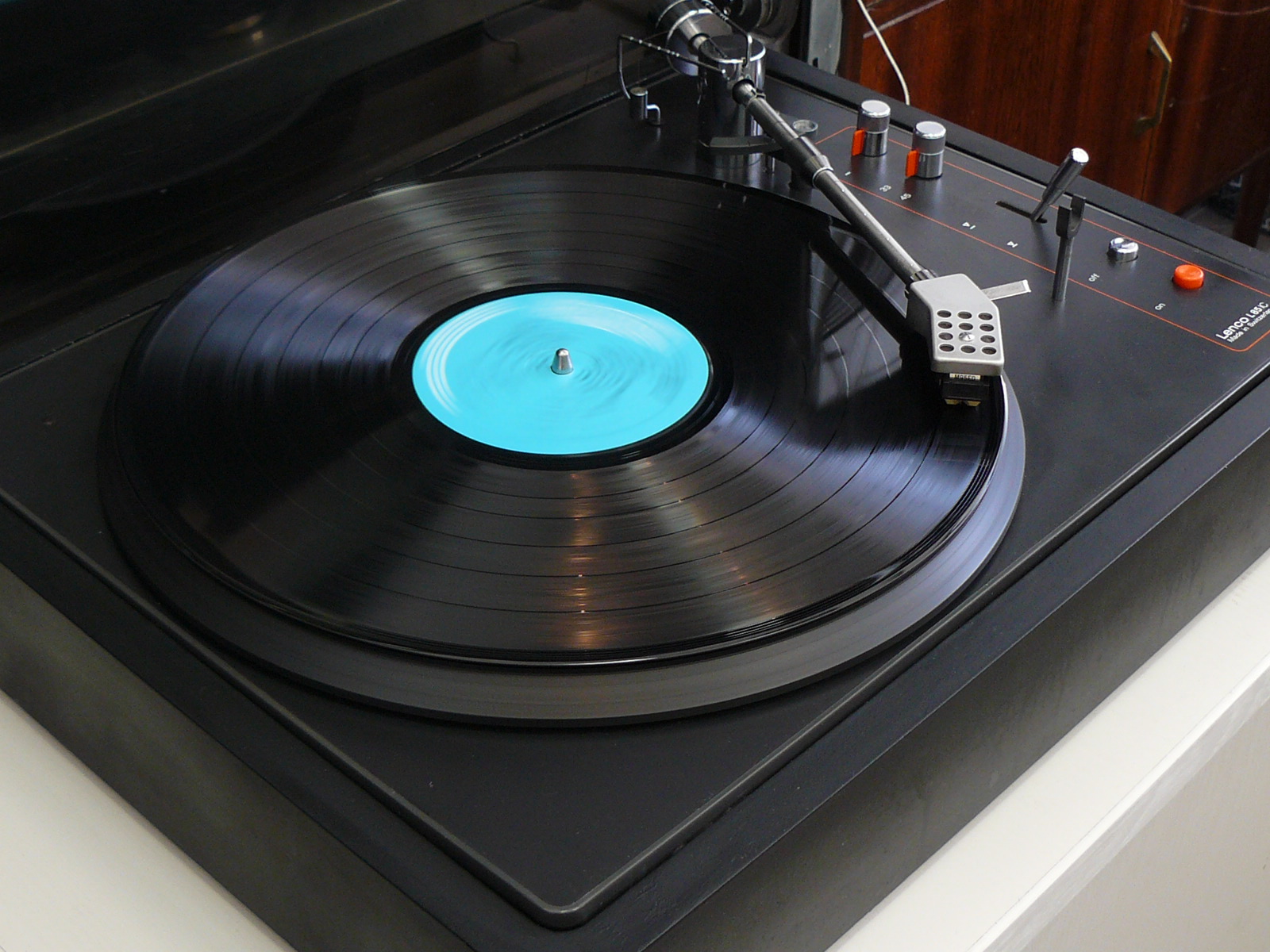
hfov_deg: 35.5
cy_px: 476
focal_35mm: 54
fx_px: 1981
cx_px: 635
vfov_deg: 27.0
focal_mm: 6
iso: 100
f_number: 3.2
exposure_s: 1/8
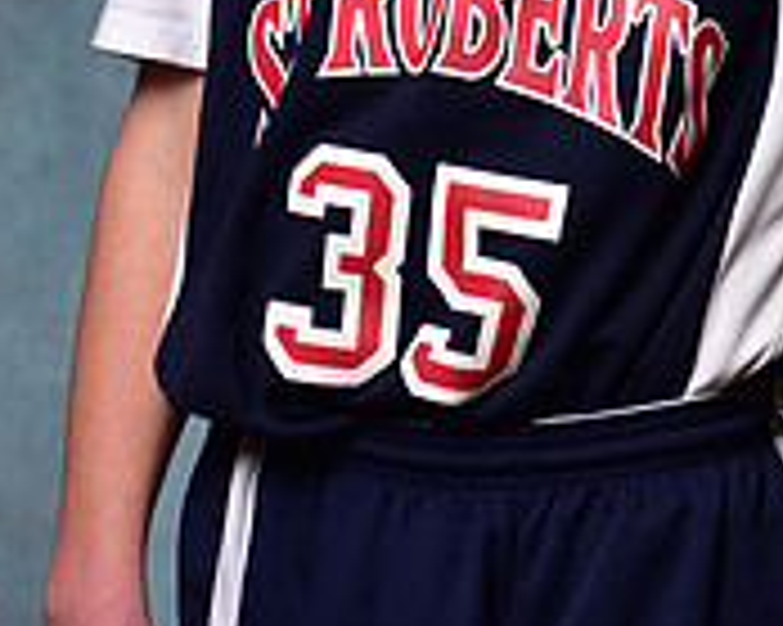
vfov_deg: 7.0
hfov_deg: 8.8
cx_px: 560
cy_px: -275
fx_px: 5072
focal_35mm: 219
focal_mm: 70
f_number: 5
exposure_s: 1/200
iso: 100
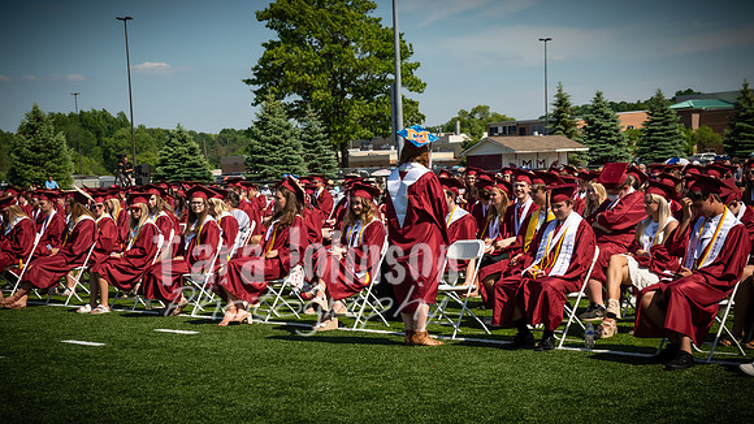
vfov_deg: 15.4
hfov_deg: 27.0
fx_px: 1569
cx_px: 377
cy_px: 251
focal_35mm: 79
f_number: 7.1
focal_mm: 50
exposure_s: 1/1250
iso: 200
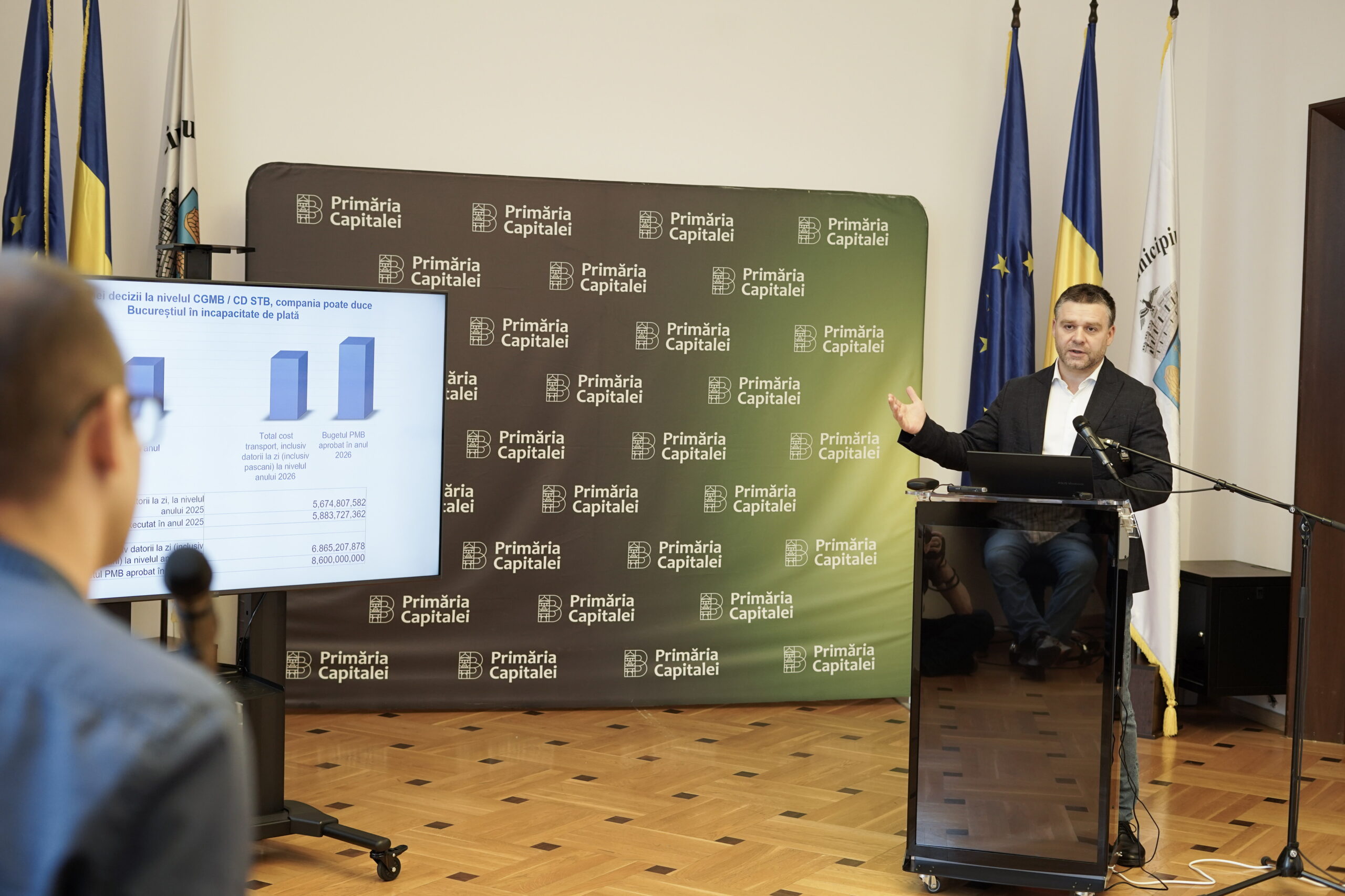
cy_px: 448
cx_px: 672
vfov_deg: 27.0
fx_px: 1868
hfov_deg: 39.6
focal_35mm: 50
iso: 1250
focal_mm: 50
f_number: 3.2
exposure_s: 1/200
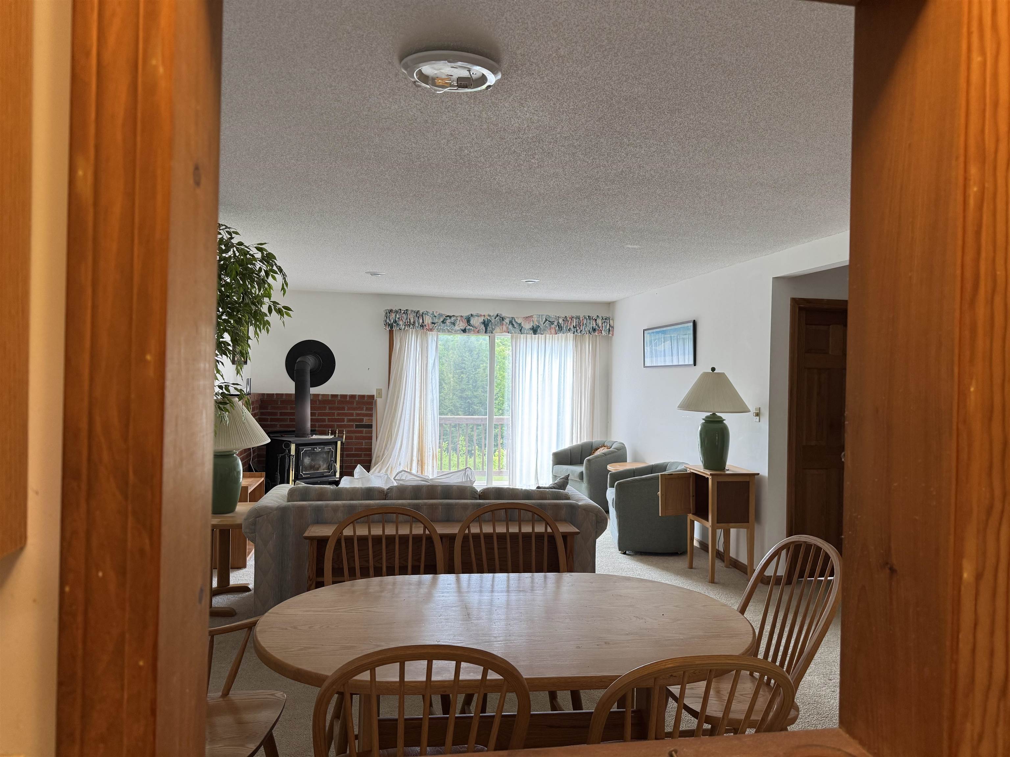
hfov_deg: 71.6
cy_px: 378
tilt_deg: +0.3
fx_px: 700
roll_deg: -1.5
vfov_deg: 56.8
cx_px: 505
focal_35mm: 24
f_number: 1.78
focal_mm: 6.76
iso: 160
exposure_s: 1/120
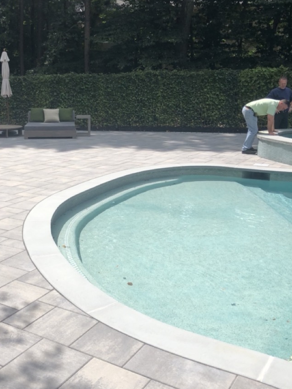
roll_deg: -0.3
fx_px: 472
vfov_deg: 44.8
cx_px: 74
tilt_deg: -9.3
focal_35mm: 42
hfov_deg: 33.7
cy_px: 198
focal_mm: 3.99
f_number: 1.8
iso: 20
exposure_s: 1/2208
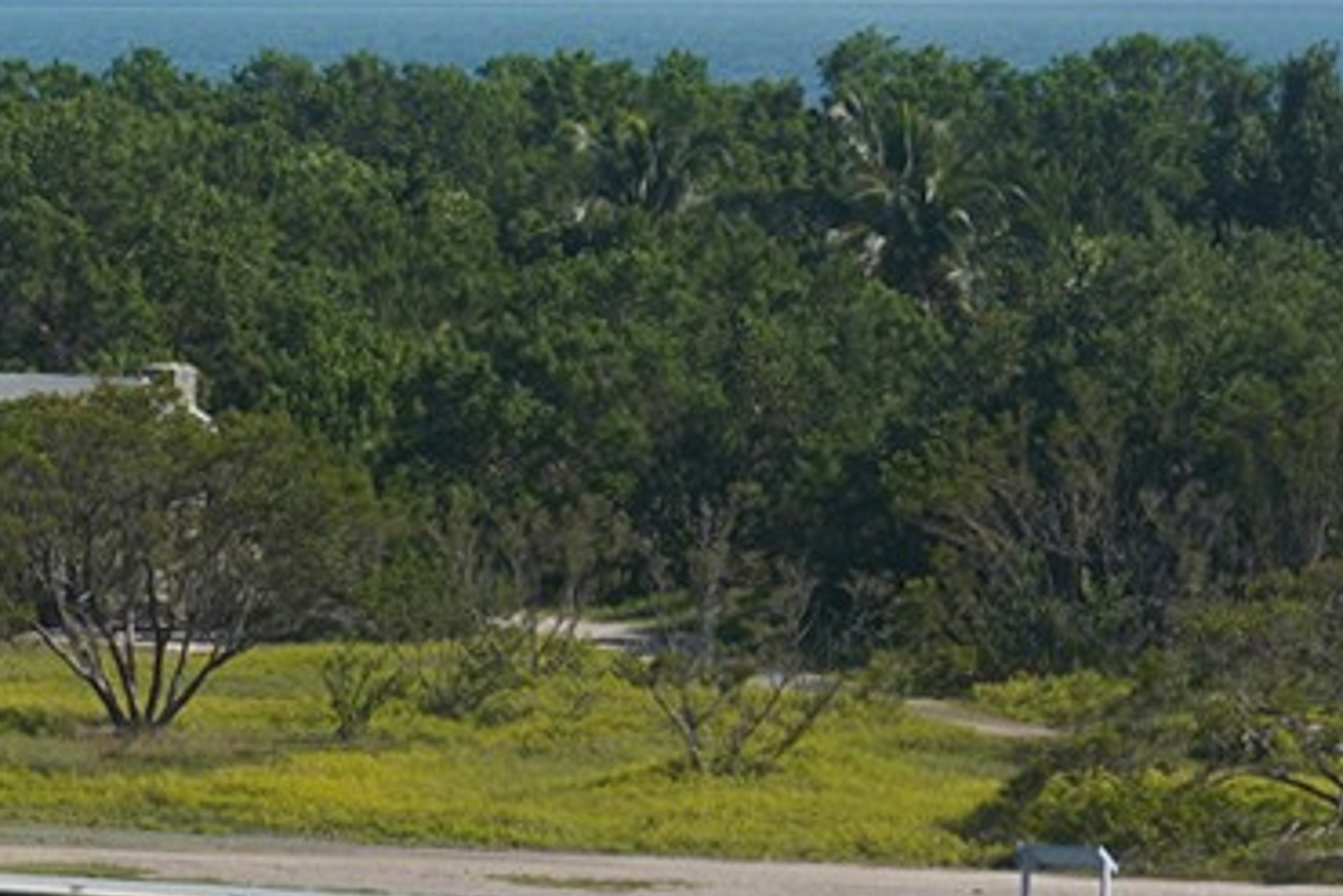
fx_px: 9479
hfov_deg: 7.7
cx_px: -1394
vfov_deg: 5.4
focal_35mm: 254
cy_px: 566
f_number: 9
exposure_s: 1/320
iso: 100
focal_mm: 47
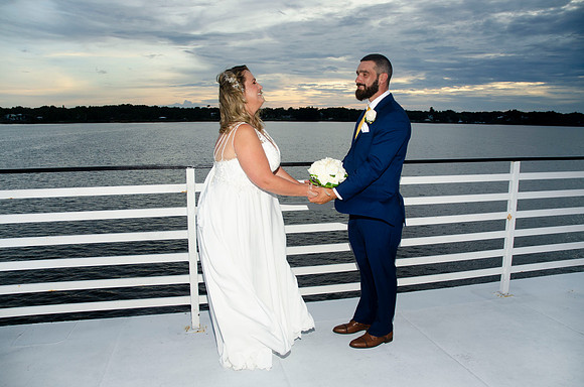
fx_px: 437
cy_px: 194
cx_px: 292
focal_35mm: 27
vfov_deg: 47.7
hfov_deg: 67.5
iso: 200
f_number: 5.6
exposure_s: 1/100
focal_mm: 18
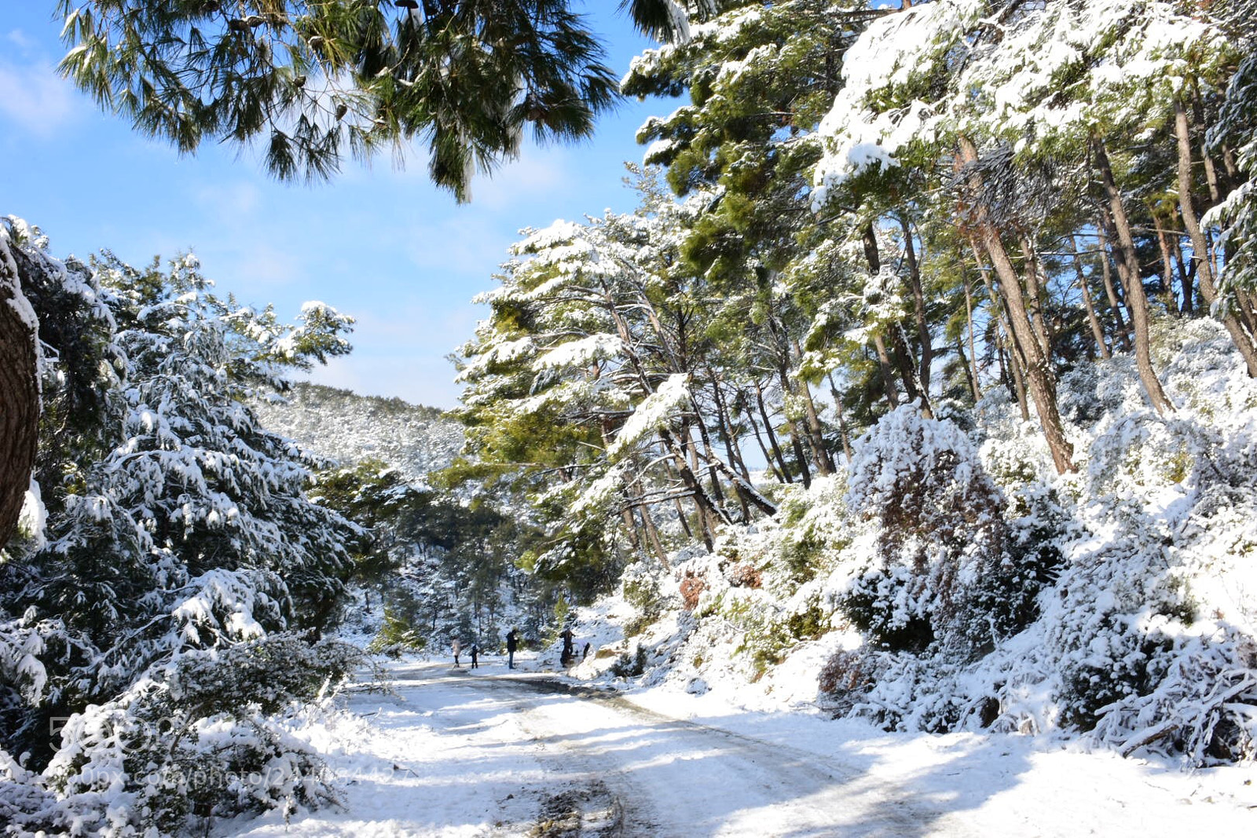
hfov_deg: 53.1
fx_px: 1257
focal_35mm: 36
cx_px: 628
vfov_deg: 36.9
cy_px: 419
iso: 100
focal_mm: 24
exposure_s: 1/20
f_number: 22
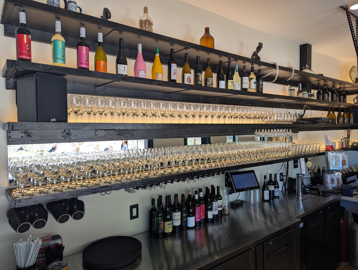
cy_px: 135
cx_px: 179
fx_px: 249
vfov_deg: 56.9
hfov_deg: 71.5
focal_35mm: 24
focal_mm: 6.81
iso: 40
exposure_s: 1/120
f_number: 1.85
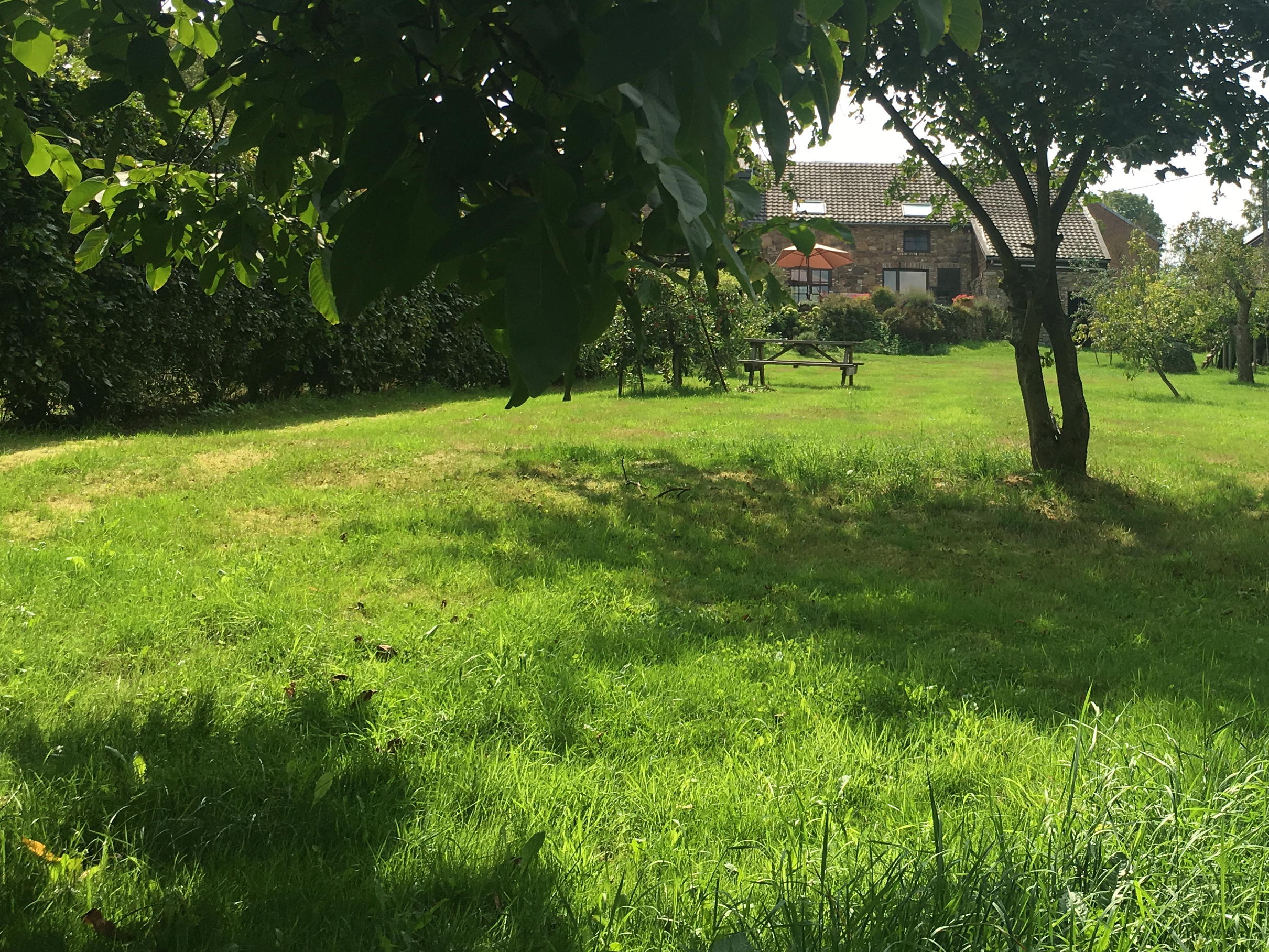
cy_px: 308
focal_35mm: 46
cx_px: 905
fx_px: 1686
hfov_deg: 40.4
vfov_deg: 31.2
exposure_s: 1/916
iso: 25
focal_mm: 4.15
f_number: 2.2
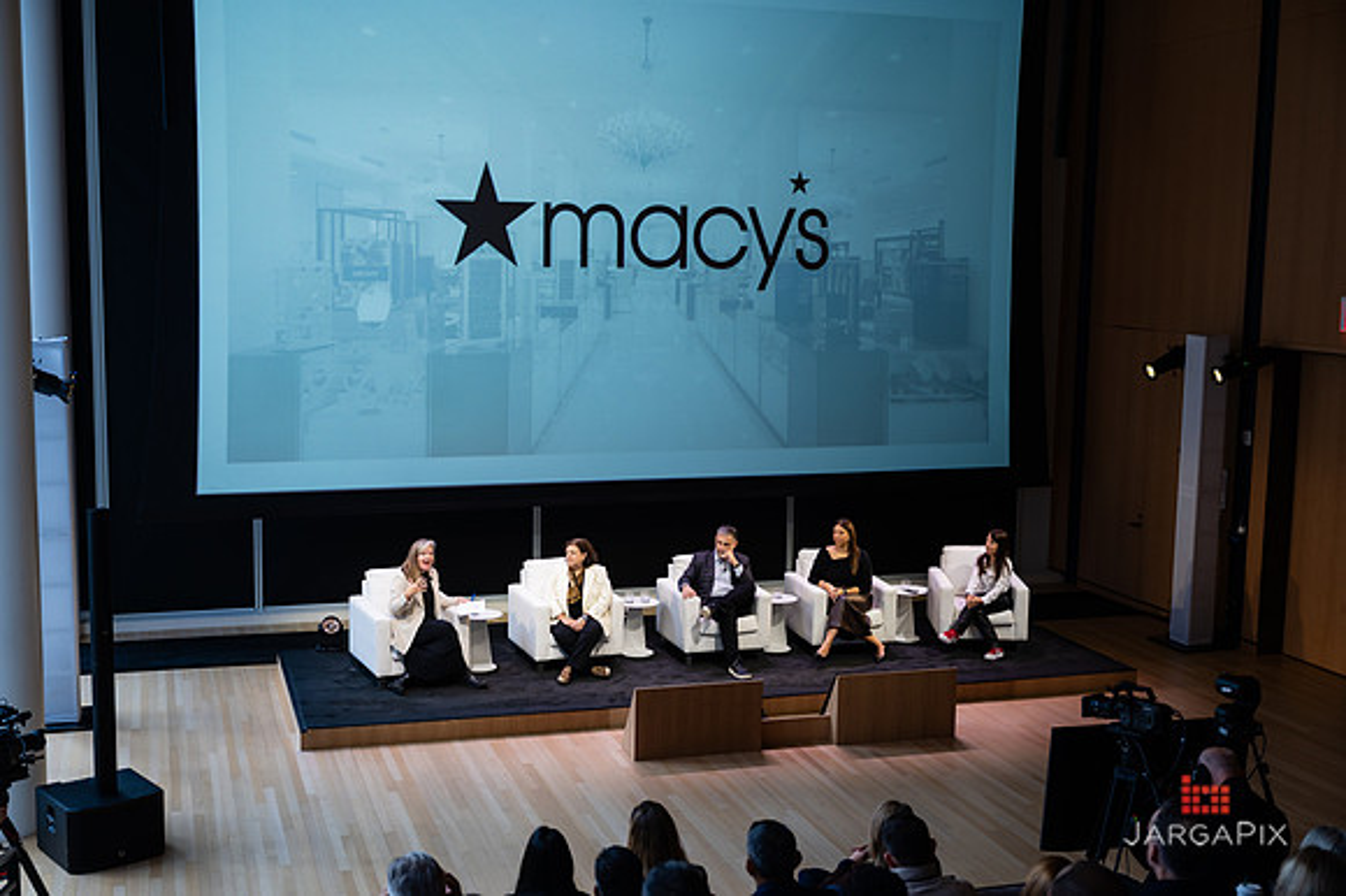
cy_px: 442
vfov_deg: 32.2
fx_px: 1553
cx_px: 664
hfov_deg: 46.9
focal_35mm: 42
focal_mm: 41
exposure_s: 1/125
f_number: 3.2
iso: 160
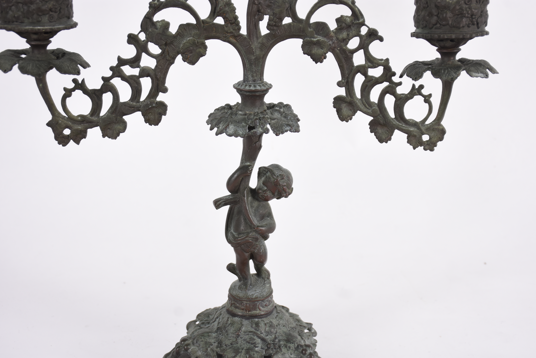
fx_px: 893
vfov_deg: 22.6
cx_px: 268
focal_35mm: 60
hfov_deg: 33.4
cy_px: 179
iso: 200
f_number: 6.3
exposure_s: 1/50
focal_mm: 40
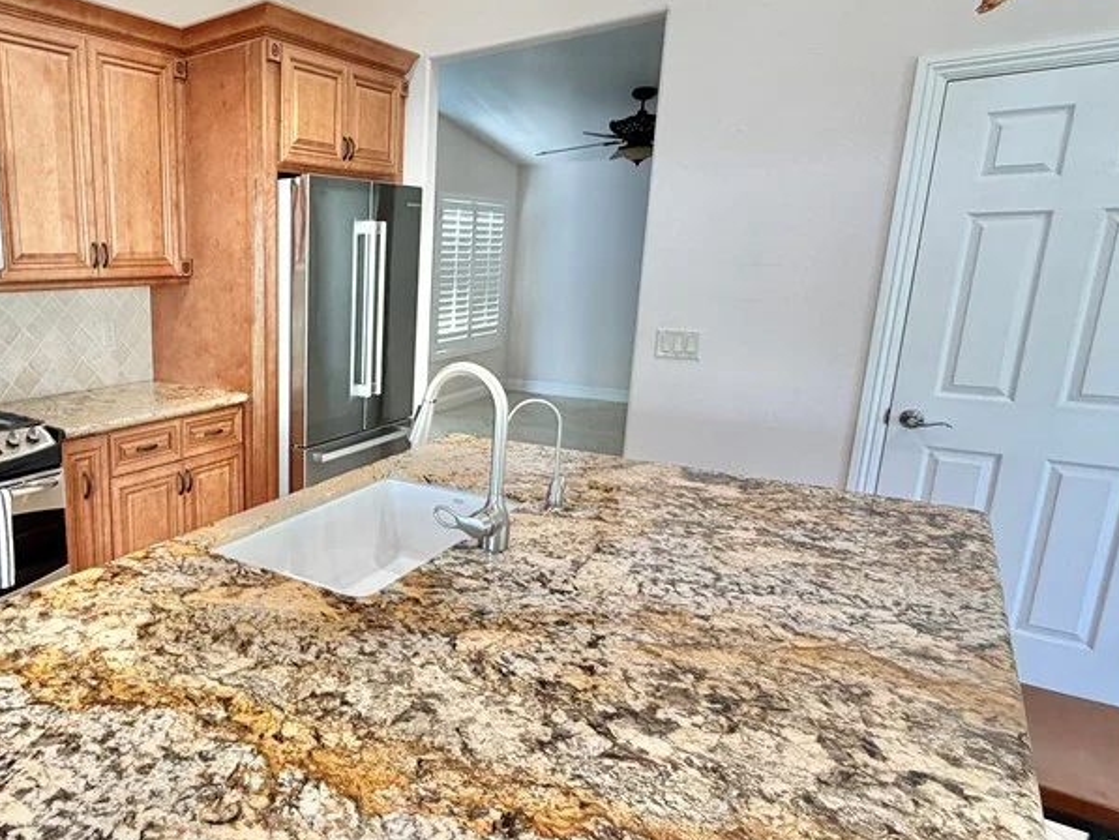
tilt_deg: -12.5
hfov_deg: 65.7
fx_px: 776
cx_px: 238
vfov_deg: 56.8
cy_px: 431
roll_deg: +0.6
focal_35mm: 24
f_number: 2.2
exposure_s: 1/120
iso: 200
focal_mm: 2.22
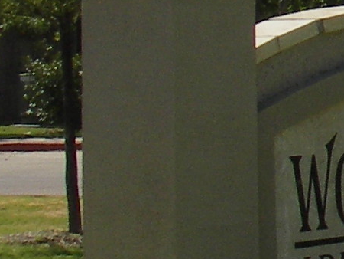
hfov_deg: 8.1
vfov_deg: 6.8
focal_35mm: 216
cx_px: 934
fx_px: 2148
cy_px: -95
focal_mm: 6.3
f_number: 6.6
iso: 50
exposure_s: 1/320
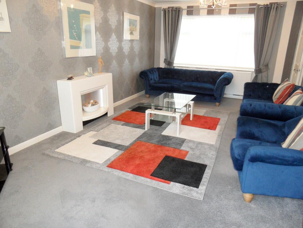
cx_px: 152
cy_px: 114
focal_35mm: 24
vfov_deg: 56.8
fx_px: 210
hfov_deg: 71.6
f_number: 3.2
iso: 200
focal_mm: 3.9
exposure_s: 1/30
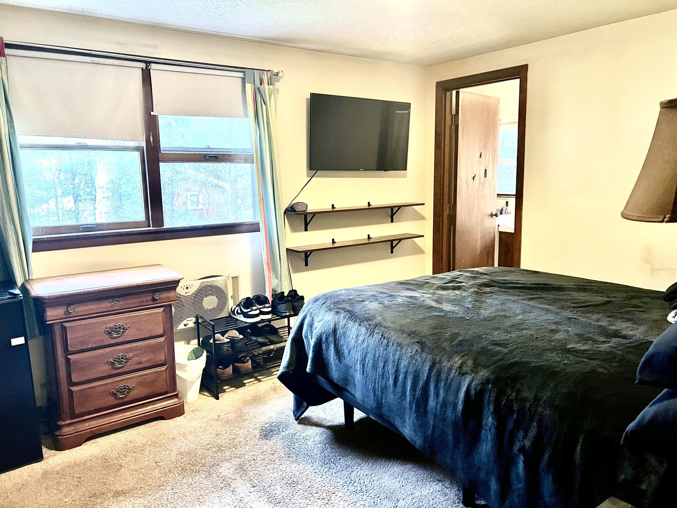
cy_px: 254
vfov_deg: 53.1
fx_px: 508
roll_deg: +0.7
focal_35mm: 26
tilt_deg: -8.9
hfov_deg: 67.3
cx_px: 338
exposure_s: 1/40
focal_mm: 5.7
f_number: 1.5
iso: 640
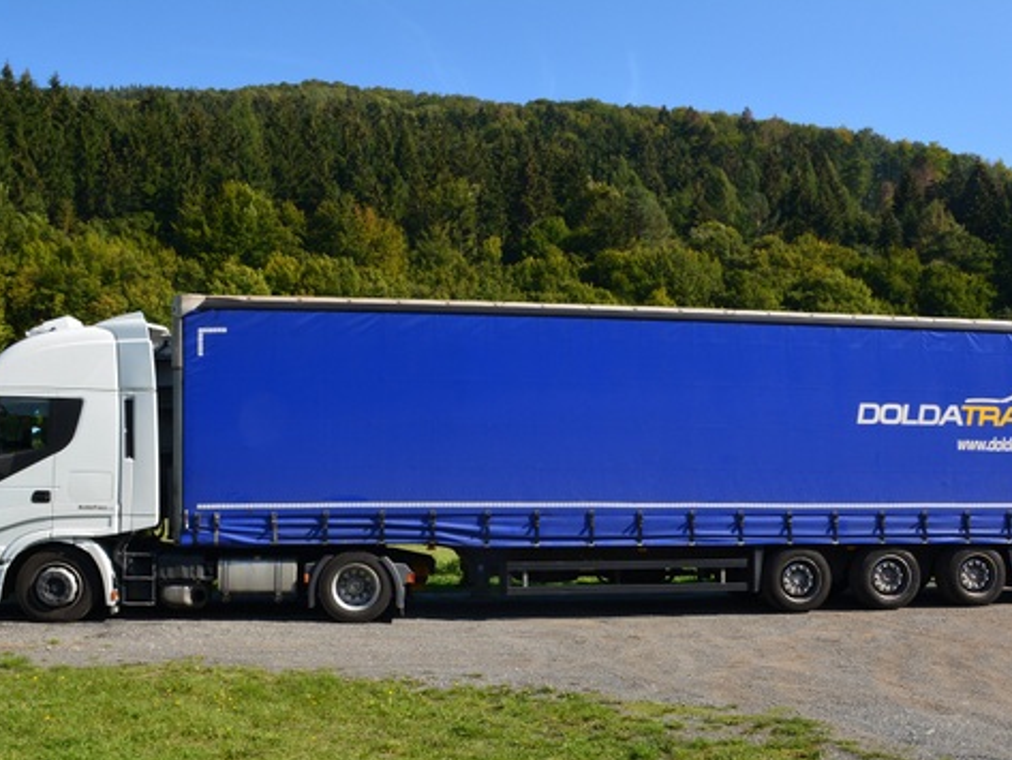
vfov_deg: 36.7
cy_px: 449
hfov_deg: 47.8
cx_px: 556
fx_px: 1140
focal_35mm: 39
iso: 200
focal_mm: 20
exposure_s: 1/125
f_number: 11
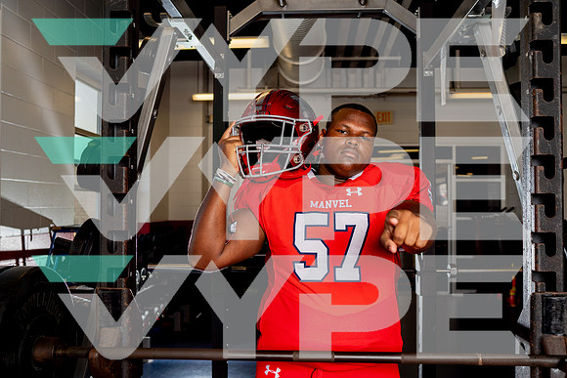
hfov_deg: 53.2
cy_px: 189
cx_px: 284
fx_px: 566
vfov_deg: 37.0
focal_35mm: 36
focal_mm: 35
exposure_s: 1/200
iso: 100
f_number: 4
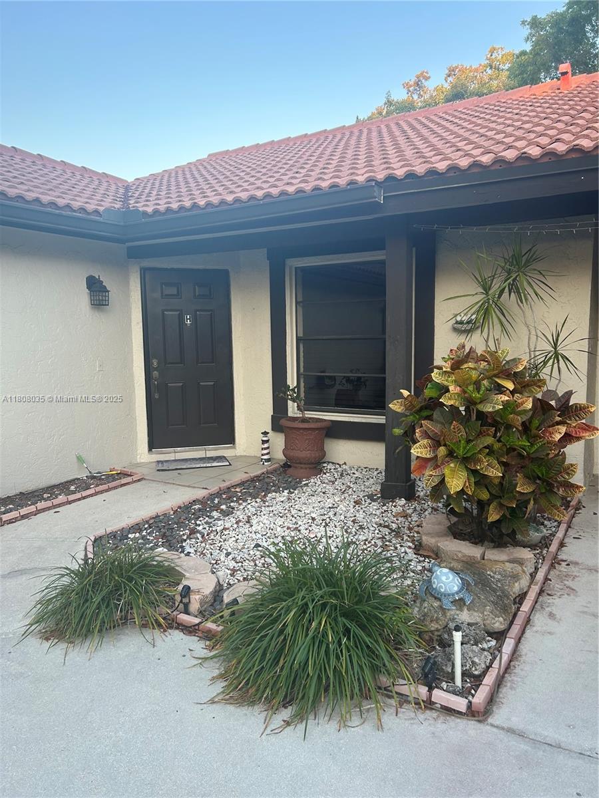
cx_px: 300
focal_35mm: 26
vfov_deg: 67.3
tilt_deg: -5.3
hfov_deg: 53.1
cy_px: 399
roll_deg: +2.0
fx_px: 600
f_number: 1.5
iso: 50
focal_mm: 5.7
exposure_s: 1/155
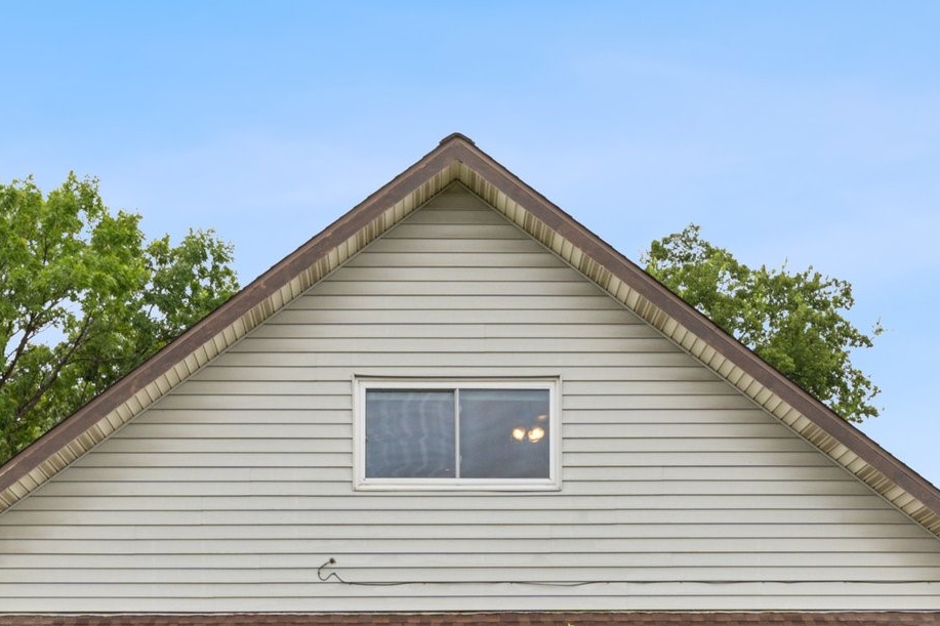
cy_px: 684
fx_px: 1749
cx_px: 480
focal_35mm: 67
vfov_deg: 19.5
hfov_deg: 30.1
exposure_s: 1/40
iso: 200
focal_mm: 20
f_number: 8
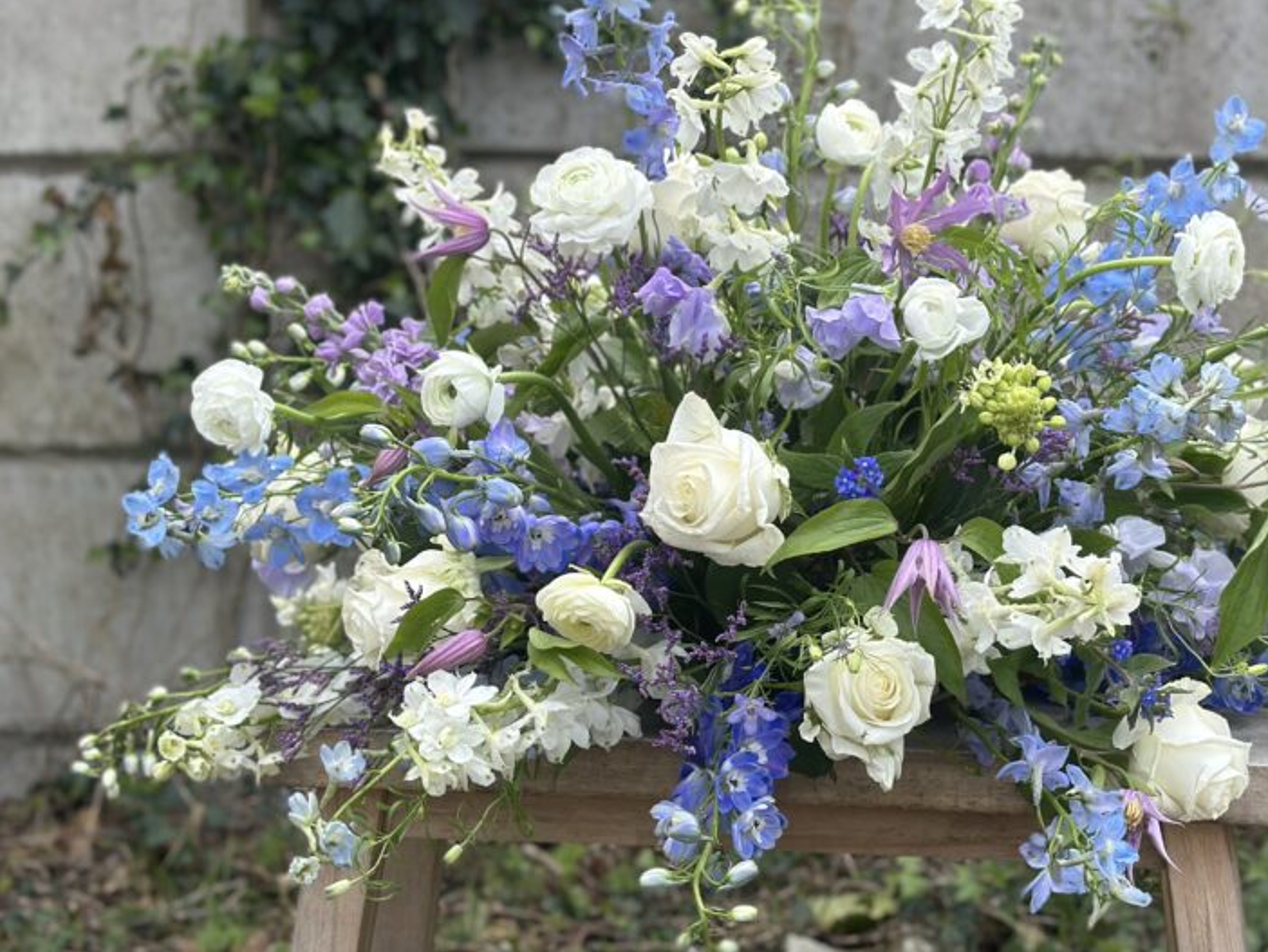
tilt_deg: -6.1
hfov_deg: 27.7
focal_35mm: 70
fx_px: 2565
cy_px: 403
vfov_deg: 21.0
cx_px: 737
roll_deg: -0.3
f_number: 1.78
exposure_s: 1/1613
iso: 80
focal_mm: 6.86
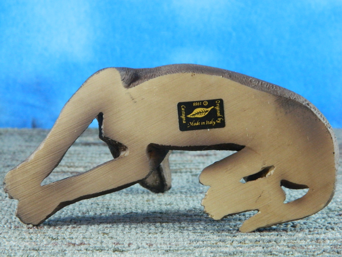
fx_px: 830
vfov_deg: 17.6
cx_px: 171
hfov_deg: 23.3
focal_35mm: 84
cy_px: 128
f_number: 4.2
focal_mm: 15.1
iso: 400
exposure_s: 1/15
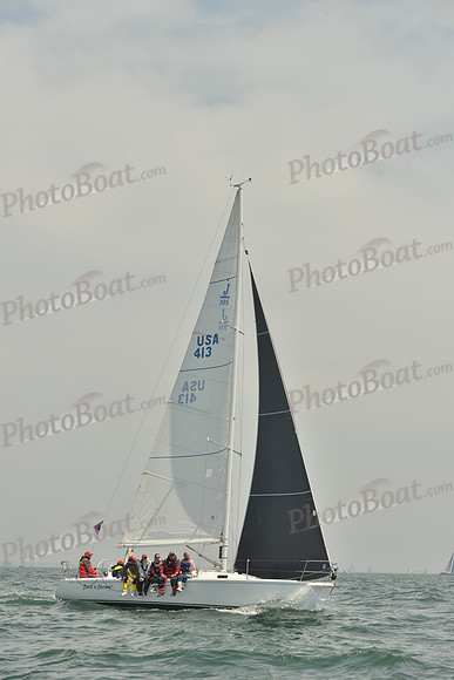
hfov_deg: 16.1
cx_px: 227
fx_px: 1607
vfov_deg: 23.9
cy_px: 340
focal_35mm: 85
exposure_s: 1/1250
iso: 200
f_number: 8
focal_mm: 85
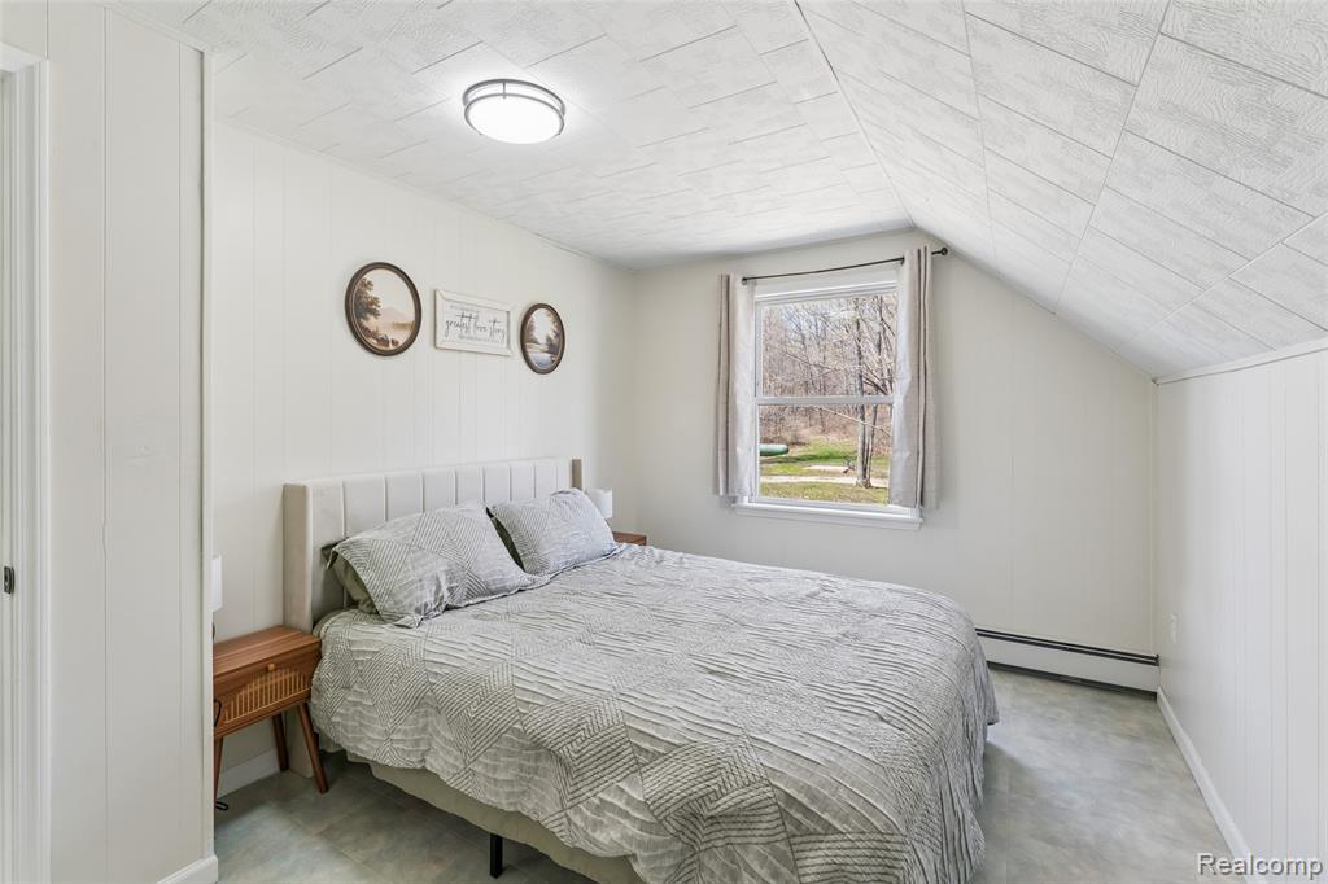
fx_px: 590
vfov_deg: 73.7
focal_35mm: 16
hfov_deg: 96.8
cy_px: 442
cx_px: 664
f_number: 13
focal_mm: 16
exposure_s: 1/10
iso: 400
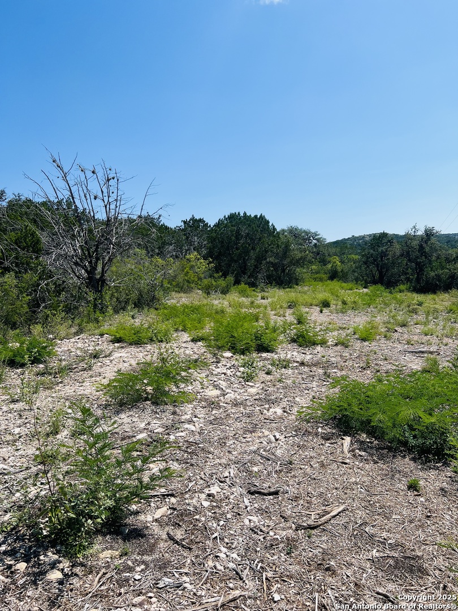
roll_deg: +4.5
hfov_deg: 53.1
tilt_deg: -2.0
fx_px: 459
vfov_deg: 67.3
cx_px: 229
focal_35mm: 26
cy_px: 306
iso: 50
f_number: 1.5
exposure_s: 1/5587
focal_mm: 5.7
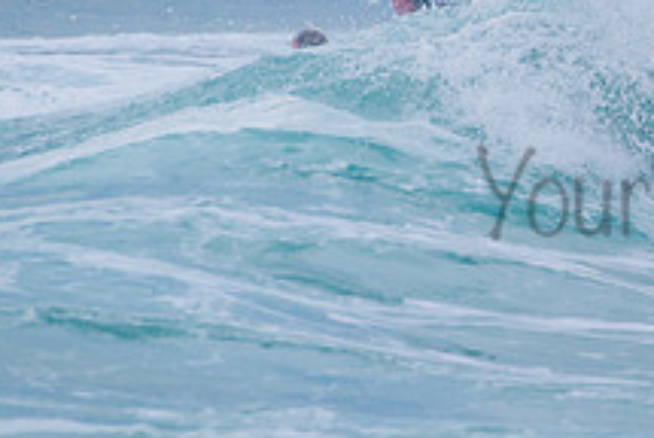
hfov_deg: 1.2
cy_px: 99
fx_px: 30052
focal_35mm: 1652
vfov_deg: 0.8
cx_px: 990
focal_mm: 500
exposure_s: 1/2000
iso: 180
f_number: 5.6
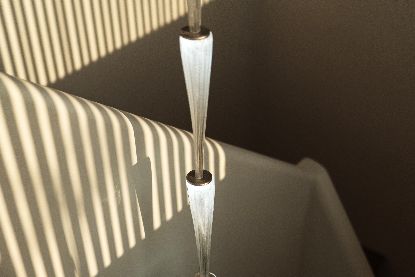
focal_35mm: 61
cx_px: 231
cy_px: 265
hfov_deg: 32.9
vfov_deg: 21.6
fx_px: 703
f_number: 1.4
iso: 125
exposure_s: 1/1600
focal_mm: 35
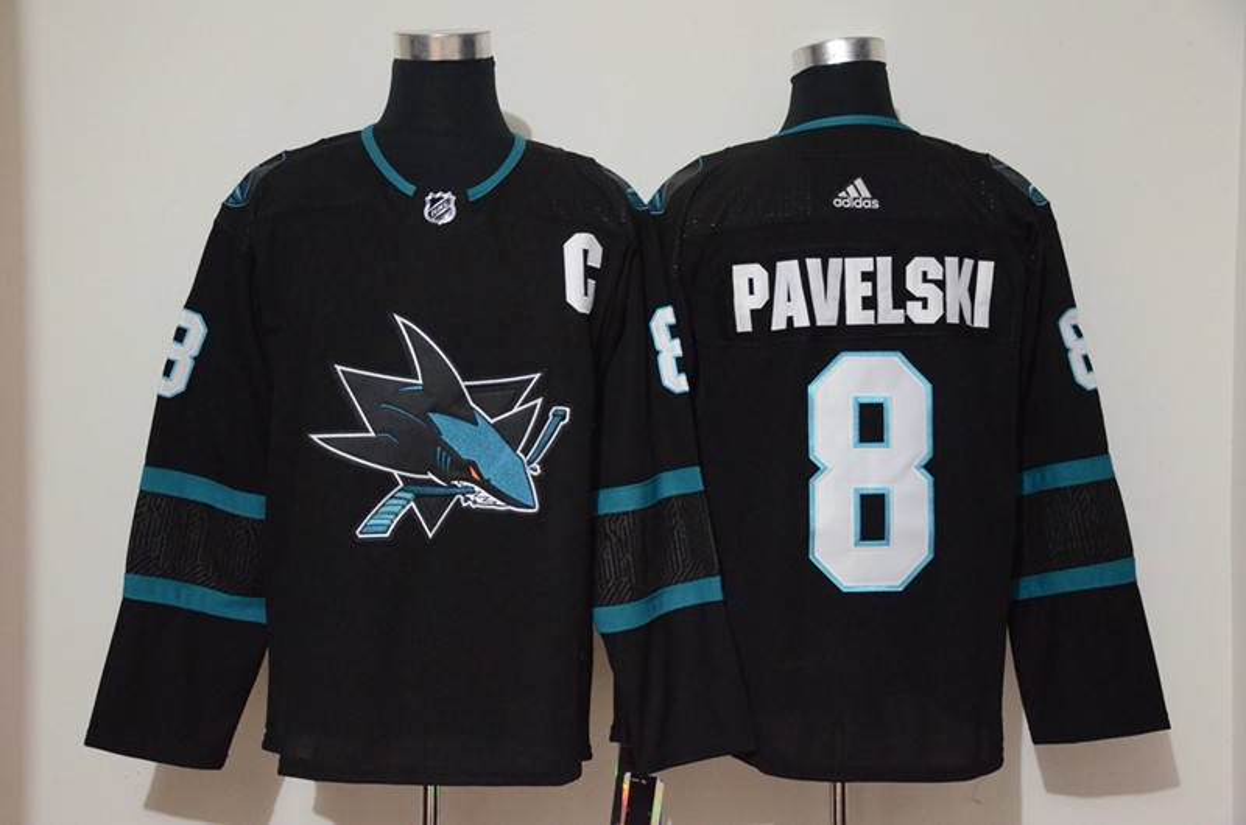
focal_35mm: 57
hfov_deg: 35.1
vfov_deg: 23.7
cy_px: 412
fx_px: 1969
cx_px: 623
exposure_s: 1/15
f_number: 4.2
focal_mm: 38
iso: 4000
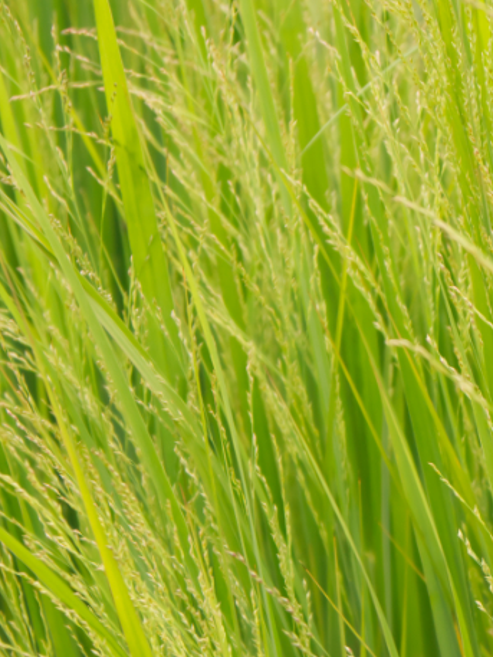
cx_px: 306
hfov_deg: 7.1
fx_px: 3953
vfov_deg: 9.4
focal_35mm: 208
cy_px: 627
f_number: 5.6
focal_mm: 55
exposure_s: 1/400
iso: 250
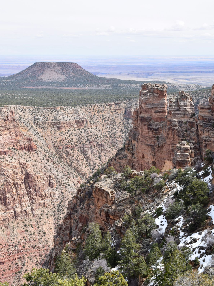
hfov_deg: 25.4
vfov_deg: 33.5
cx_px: 108
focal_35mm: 58
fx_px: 474
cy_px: 128
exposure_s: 1/500
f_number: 11
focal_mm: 35
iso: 360
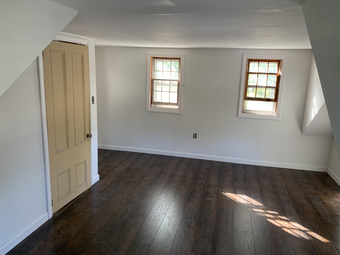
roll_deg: -1.9
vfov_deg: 53.1
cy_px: 128
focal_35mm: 26
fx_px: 255
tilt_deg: -12.3
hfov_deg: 67.3
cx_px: 170
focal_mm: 4.25
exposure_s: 1/71
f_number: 1.8
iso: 100
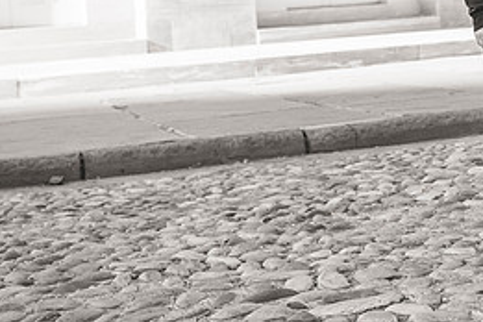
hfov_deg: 17.2
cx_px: 485
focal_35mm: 116
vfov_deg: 11.6
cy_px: -43
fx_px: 1556
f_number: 4
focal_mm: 50
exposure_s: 1/1000
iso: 400
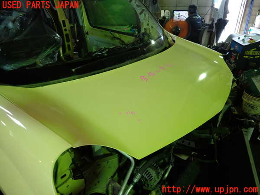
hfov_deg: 69.4
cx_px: 130
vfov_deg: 54.9
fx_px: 188
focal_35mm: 25
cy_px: 98
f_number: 2
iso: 200
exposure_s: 1/60
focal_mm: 4.5
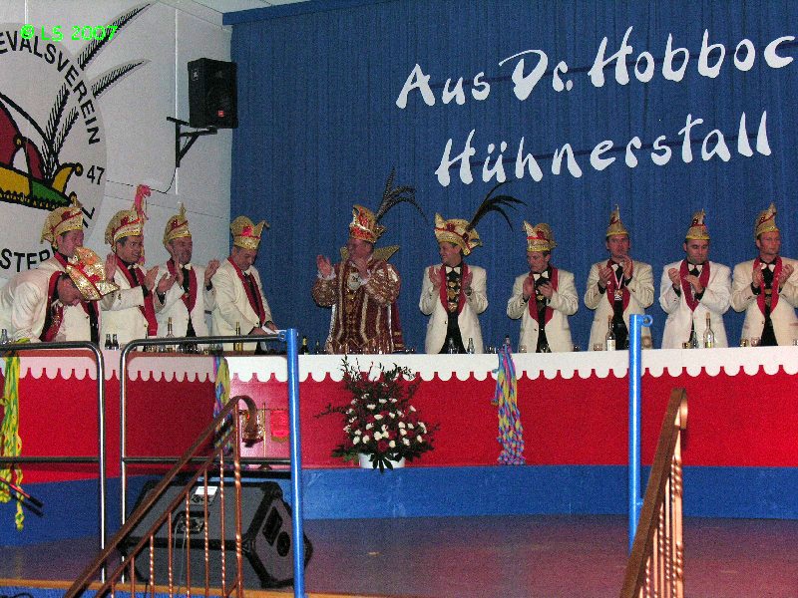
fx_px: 1475
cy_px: 299
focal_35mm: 64
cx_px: 399
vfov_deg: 22.9
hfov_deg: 30.3
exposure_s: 1/60.1
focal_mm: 16.4
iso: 200
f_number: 4
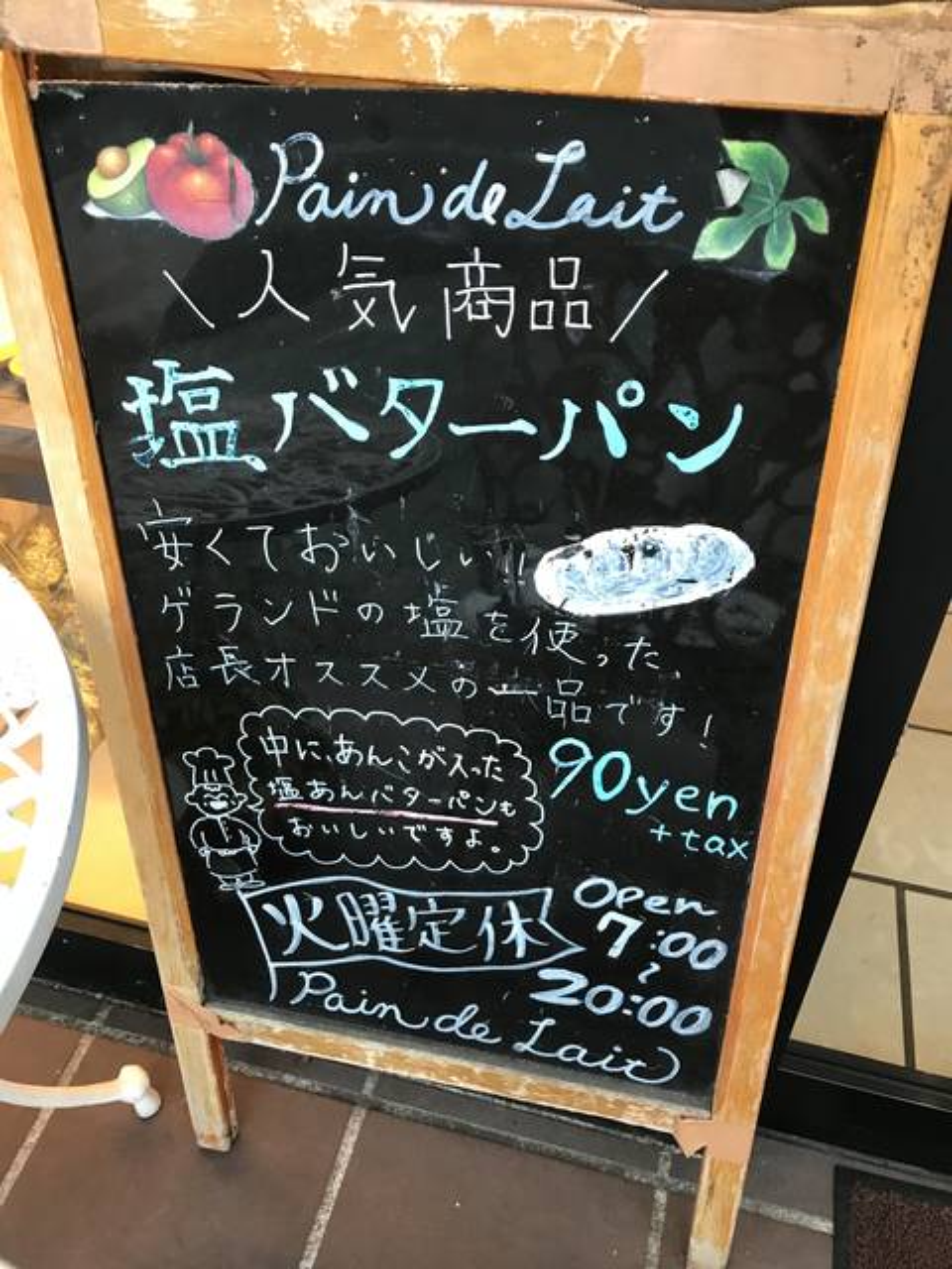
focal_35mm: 28
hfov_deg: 49.7
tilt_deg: -37.9
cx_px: 476
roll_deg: -1.5
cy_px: 634
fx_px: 1027
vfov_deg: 63.4
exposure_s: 1/30
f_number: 1.8
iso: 40
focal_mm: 3.99
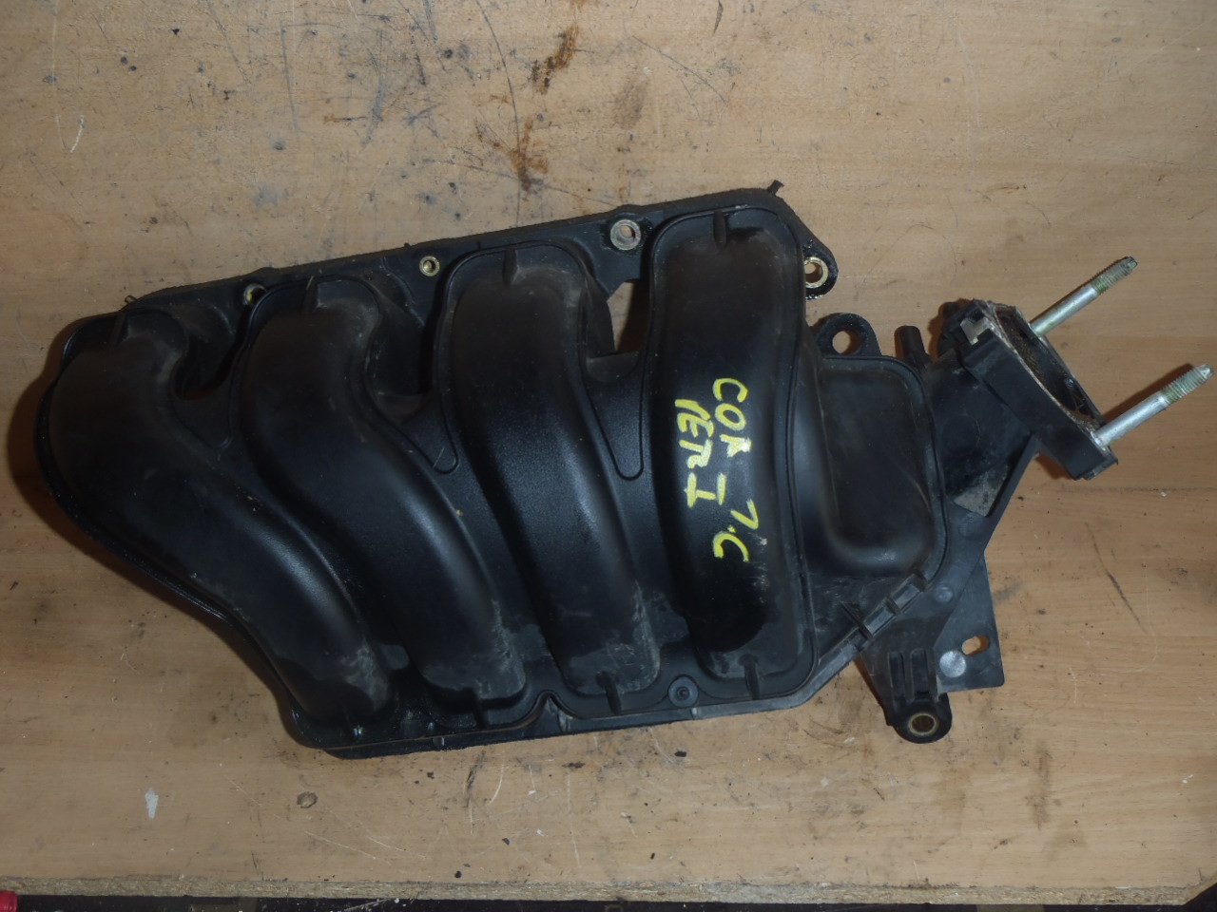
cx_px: 608
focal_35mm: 38
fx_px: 1336
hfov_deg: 49.0
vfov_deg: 37.7
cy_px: 456
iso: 100
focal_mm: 6.83
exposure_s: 1/40
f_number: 4.6
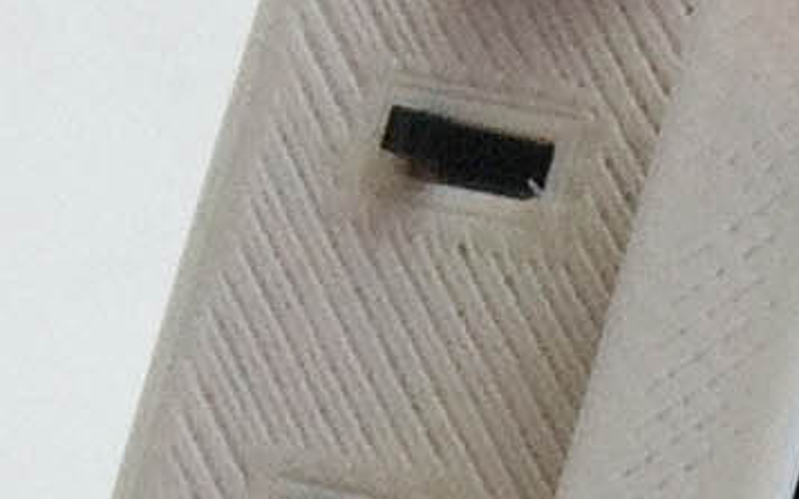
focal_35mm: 269
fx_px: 5857
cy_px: 821
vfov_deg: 4.8
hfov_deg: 7.3
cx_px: 1898
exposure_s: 1/444
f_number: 2.8
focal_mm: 3.85
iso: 80
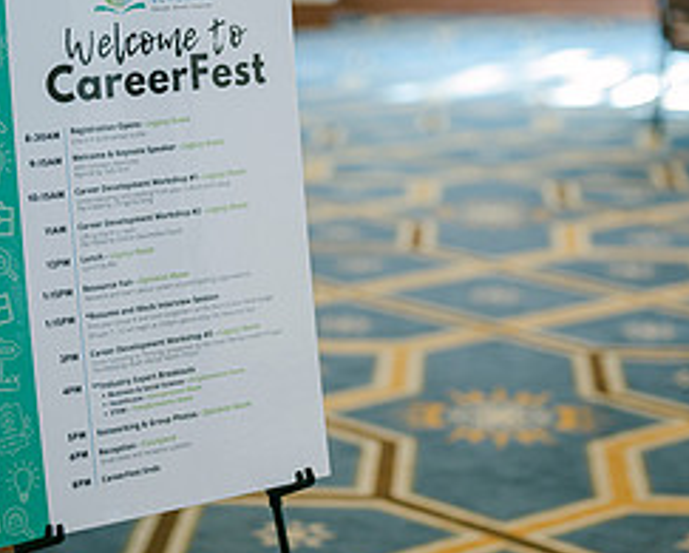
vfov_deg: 13.5
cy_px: 91
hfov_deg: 16.8
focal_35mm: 114
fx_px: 2327
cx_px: 343
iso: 640
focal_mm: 50
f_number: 2
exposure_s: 1/125
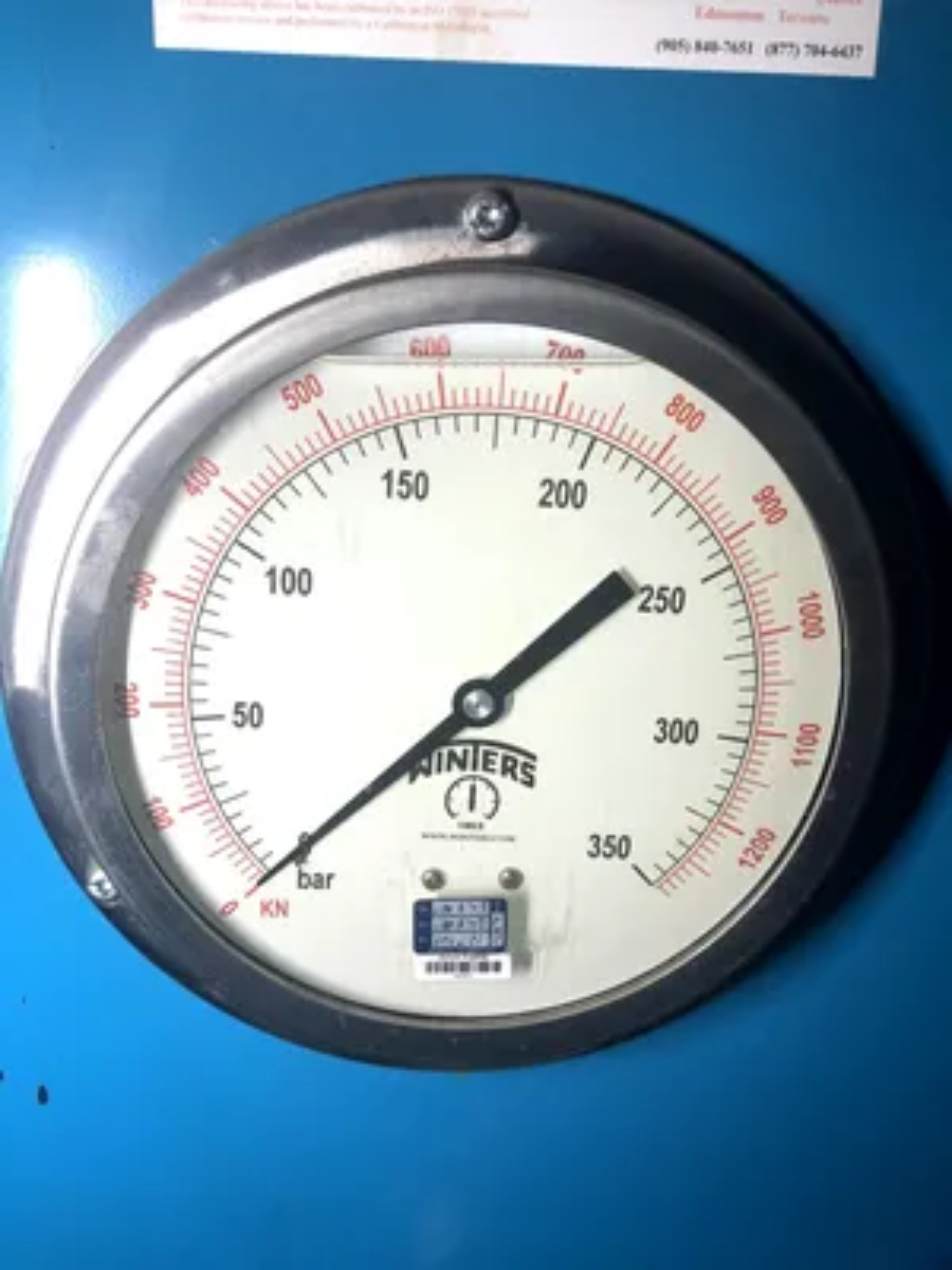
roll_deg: +0.1
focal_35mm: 28
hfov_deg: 49.7
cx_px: 476
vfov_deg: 63.4
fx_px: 1027
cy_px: 635
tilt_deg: -15.9
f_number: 1.8
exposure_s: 1/120
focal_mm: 4
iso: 32
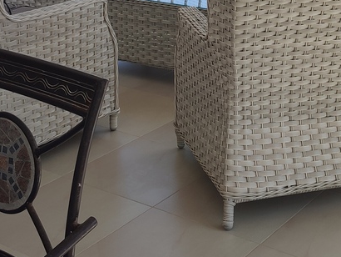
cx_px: 256
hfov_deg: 24.7
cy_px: -51
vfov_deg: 18.0
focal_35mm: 78
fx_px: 769
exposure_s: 1/587
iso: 50
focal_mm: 6.04
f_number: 1.9
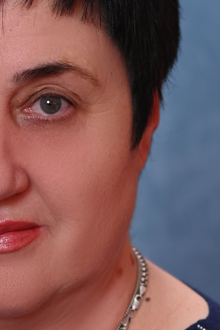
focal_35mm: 363
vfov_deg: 5.6
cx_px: 0
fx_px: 3326
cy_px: 458
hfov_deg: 3.8
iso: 250
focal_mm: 85
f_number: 3.2
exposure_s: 1/200
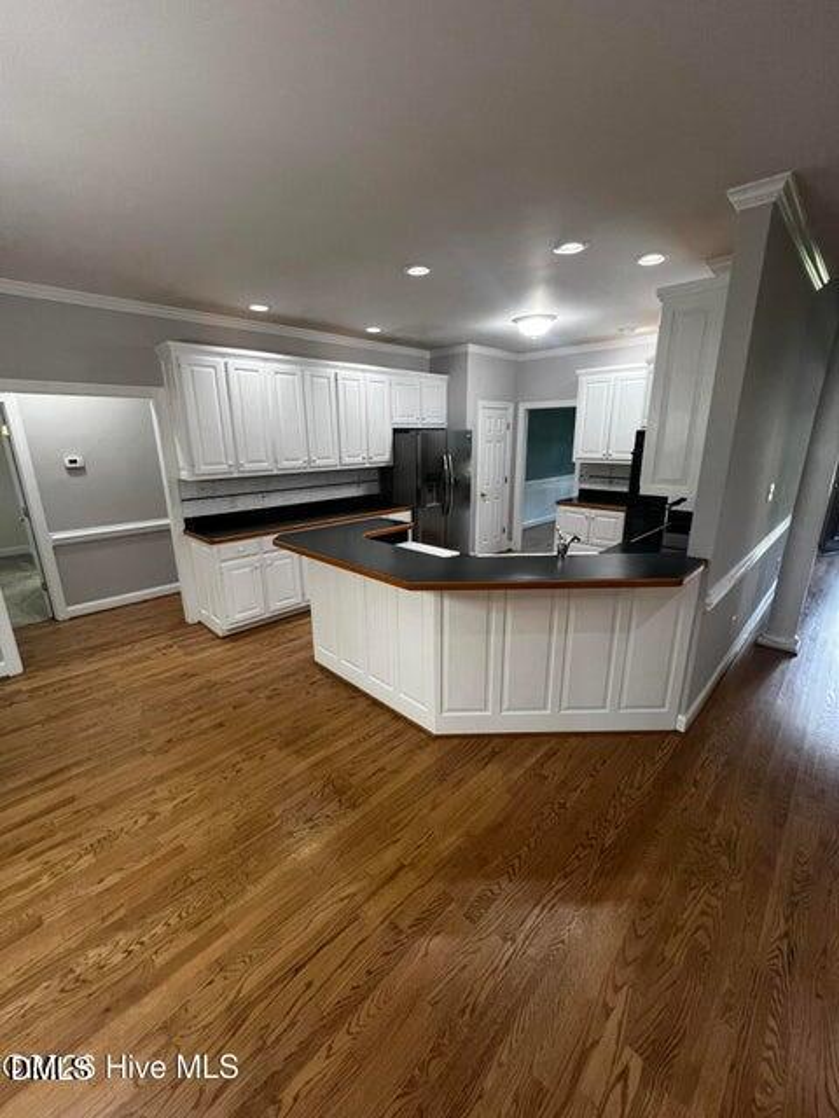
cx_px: 420
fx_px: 420
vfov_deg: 106.2
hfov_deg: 89.9
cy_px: 559
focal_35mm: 13
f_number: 1.8
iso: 200
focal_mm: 1.57
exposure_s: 1/60
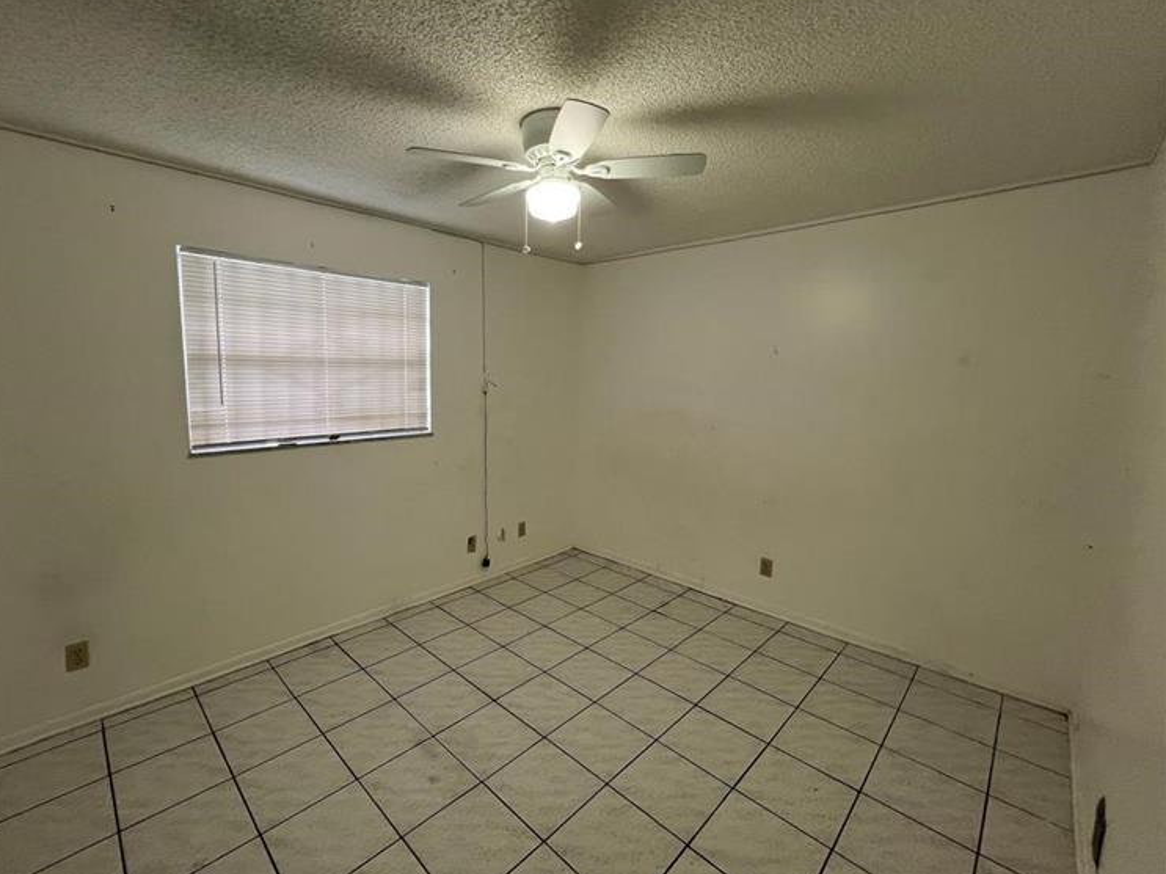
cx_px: 541
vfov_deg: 85.6
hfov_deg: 101.9
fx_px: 471
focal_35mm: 14
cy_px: 427
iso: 160
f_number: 1.8
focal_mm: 1.57
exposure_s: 1/60
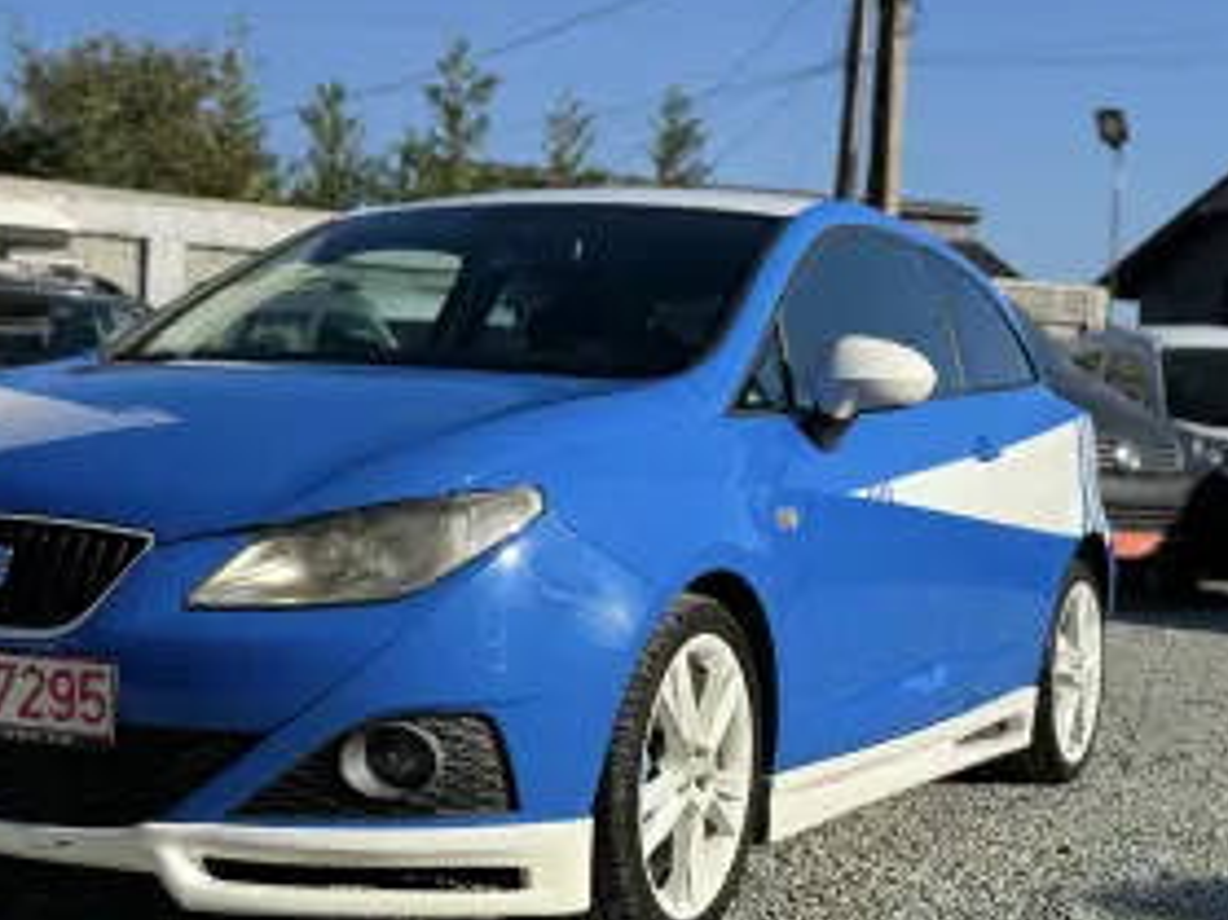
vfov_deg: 23.6
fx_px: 2198
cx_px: 453
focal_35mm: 62
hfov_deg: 31.1
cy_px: 537
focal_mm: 6.76
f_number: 1.78
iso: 64
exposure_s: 1/4608
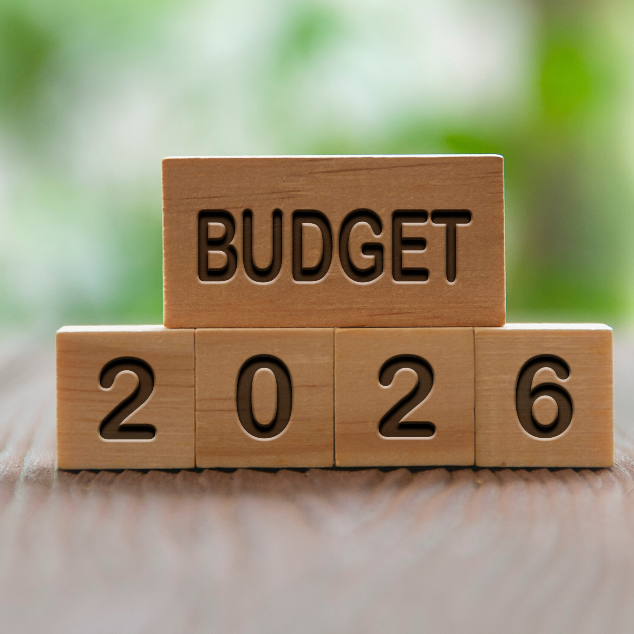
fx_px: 7957
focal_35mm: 384
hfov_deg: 4.6
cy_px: 317
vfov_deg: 4.6
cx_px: 340
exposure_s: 1/25
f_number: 8
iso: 200
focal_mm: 200
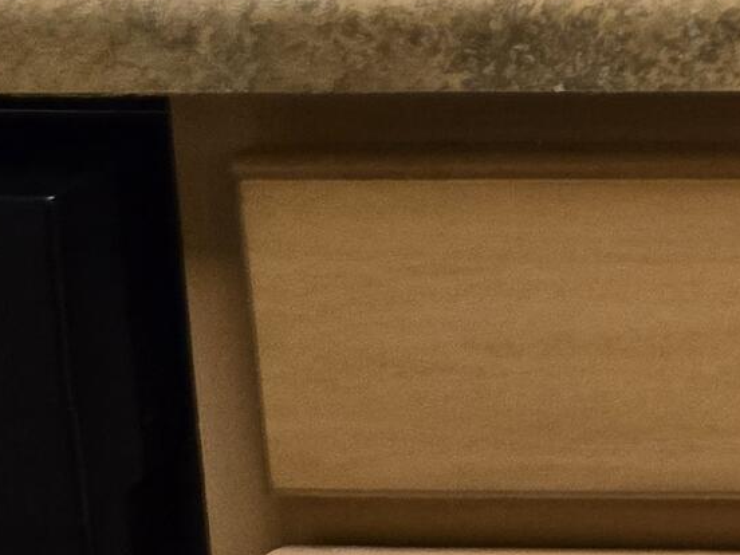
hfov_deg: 12.7
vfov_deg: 10.6
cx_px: 1713
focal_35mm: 125
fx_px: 2672
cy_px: -658
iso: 320
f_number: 1.8
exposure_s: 1/120
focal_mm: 5.4
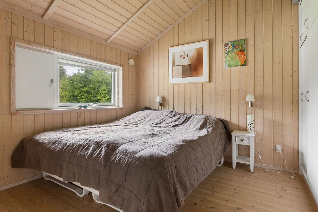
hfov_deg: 83.3
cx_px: 159
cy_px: 106
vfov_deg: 61.3
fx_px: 179
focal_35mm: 20
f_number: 8
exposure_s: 1/8
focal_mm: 13.5
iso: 200
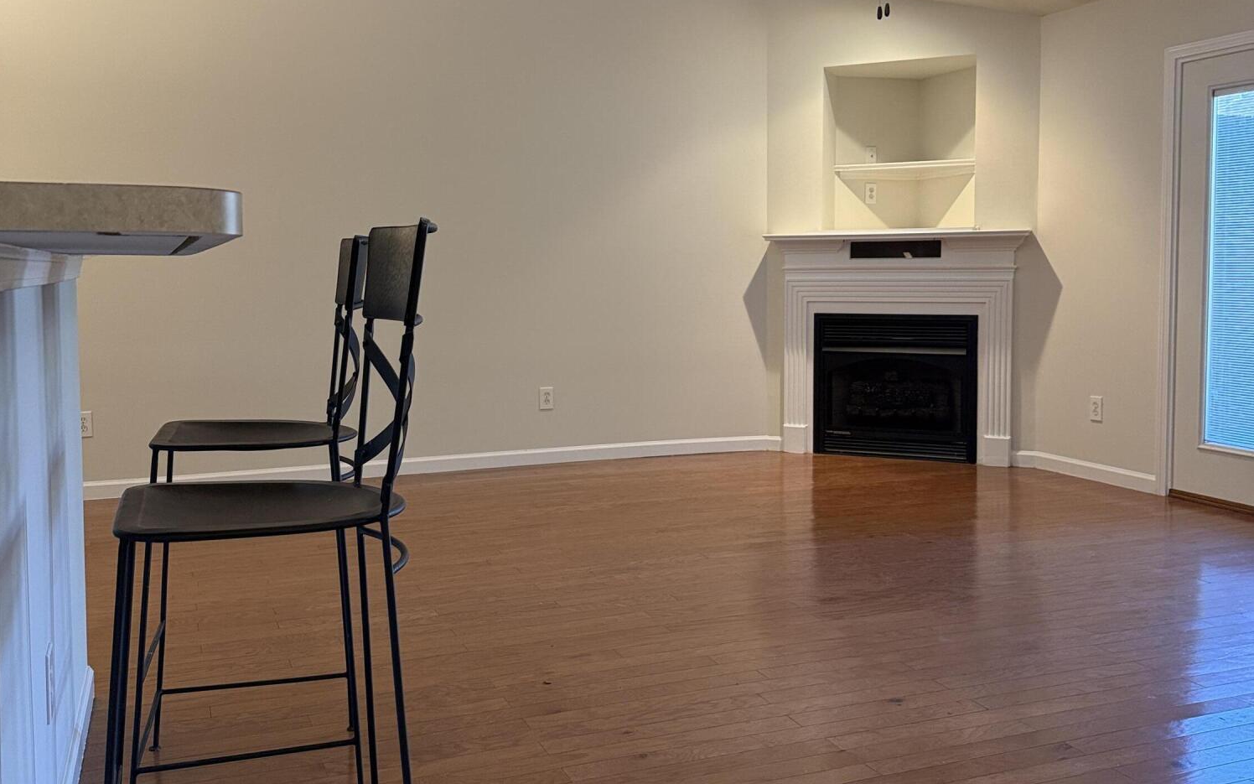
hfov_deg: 56.7
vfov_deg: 37.2
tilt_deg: -2.9
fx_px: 1162
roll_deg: -0.3
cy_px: 335
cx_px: 626
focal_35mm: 34
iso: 320
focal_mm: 6.76
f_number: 1.78
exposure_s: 1/120
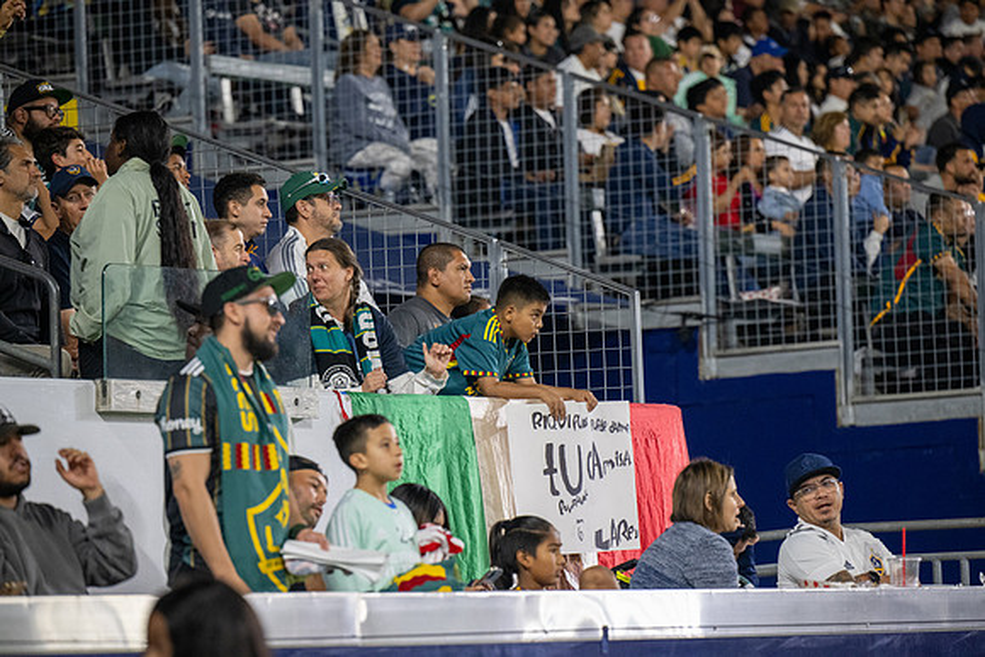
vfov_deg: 6.9
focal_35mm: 200
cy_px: 328
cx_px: 492
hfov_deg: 10.3
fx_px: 5473
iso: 3200
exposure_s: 1/400
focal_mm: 200
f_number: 4
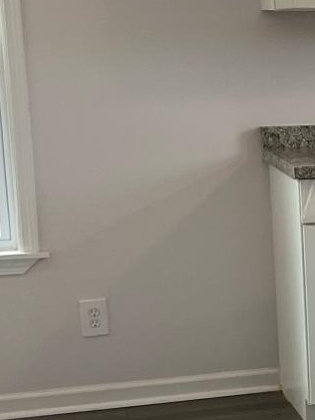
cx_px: 737
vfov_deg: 15.8
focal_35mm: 125
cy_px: 263
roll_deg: -0.3
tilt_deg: -8.6
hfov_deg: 10.4
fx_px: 1517
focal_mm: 5.7
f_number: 1.5
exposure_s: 1/120
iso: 80
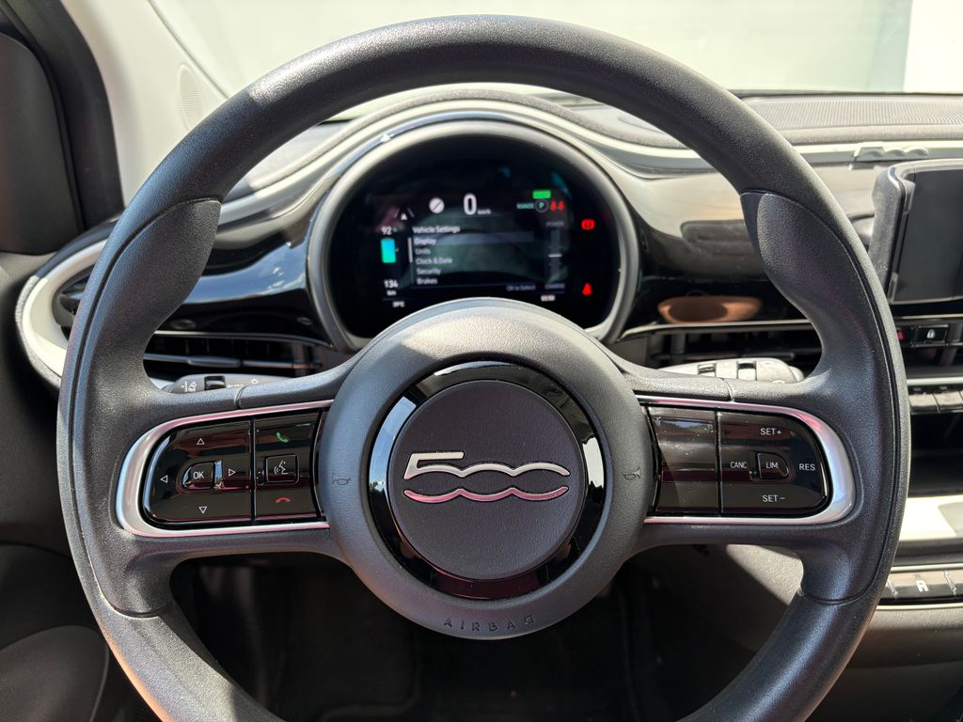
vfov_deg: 53.1
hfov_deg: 67.3
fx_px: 723
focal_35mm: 26
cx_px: 482
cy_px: 361
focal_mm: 5.96
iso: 64
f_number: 1.6
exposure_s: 1/229
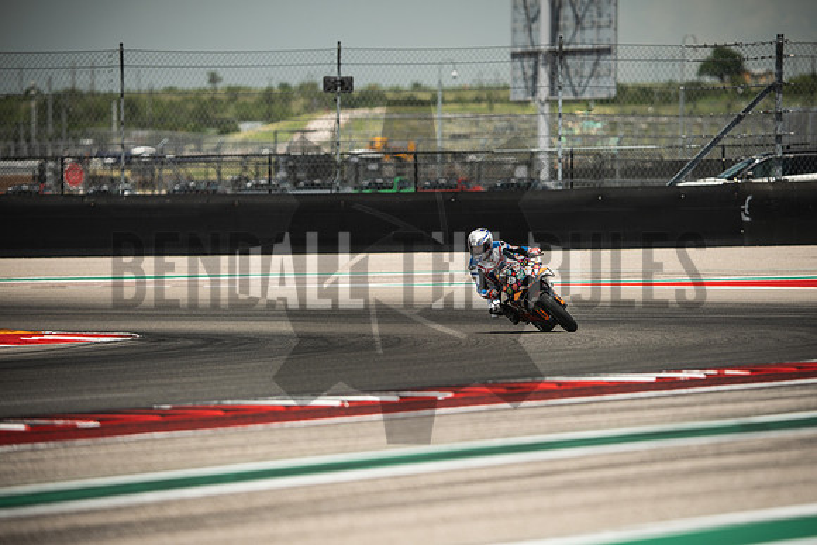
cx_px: 408
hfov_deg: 6.9
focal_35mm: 300
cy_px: 272
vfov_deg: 4.6
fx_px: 6810
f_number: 2.5
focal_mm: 200
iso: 160
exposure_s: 1/2000
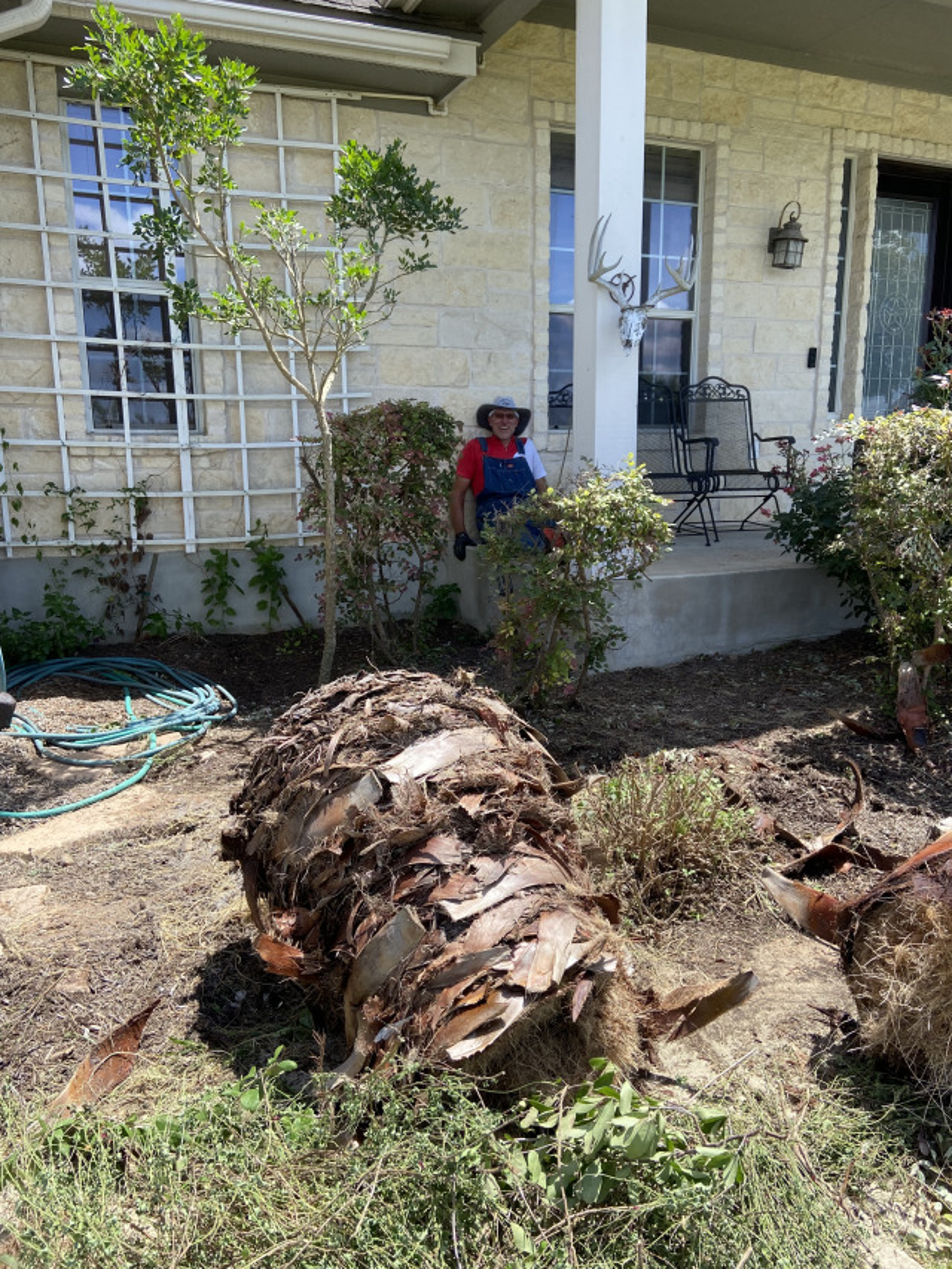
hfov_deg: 53.1
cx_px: 476
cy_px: 634
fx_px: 953
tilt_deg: -11.4
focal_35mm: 26
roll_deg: +0.0
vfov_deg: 67.3
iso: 32
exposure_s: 1/1025
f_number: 1.8
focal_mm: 4.25
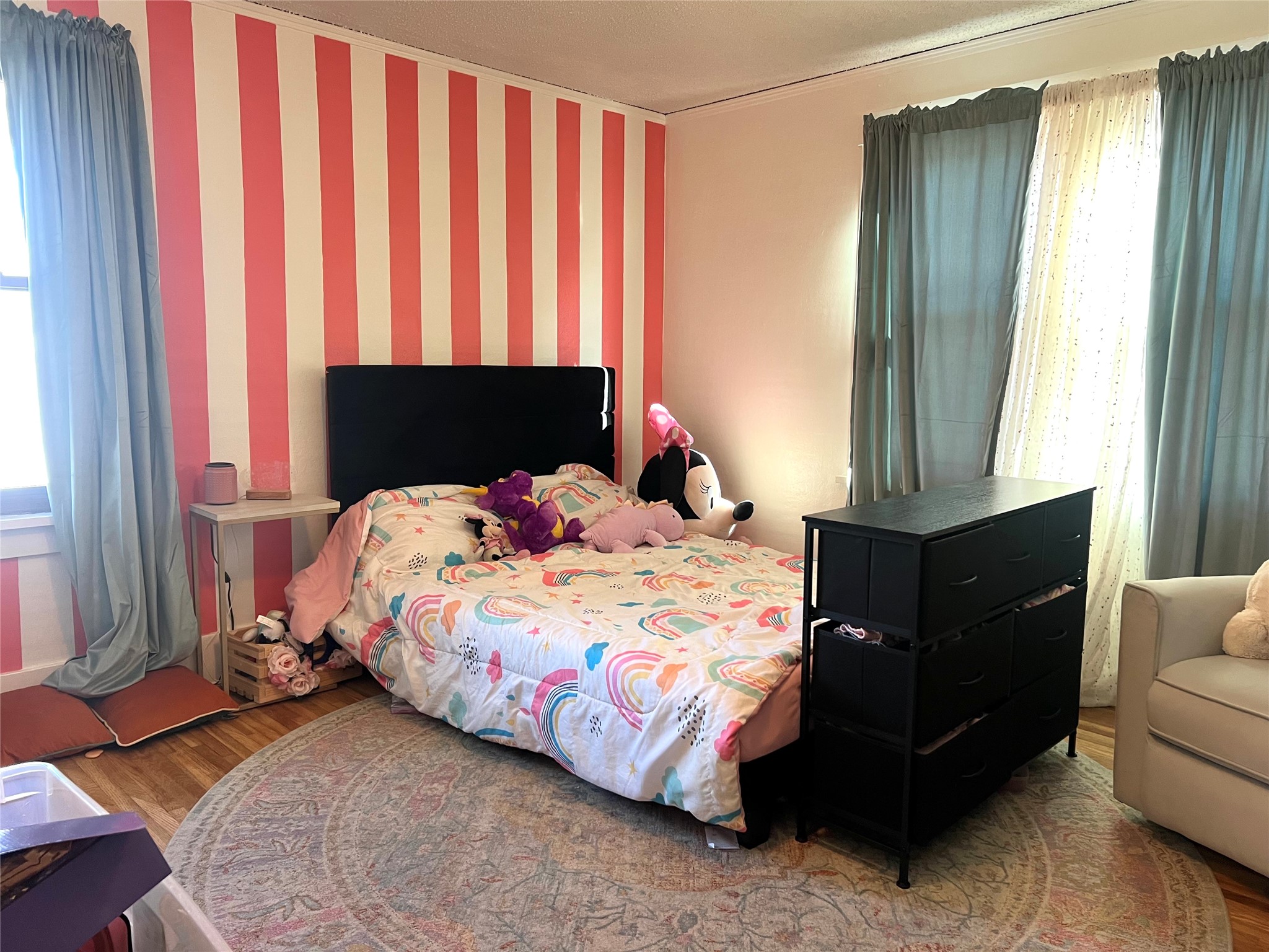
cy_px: 476
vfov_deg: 53.1
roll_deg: -0.7
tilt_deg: -7.9
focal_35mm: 26
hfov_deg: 67.3
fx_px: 953
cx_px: 634
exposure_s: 1/60
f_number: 1.5
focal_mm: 5.7
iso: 160
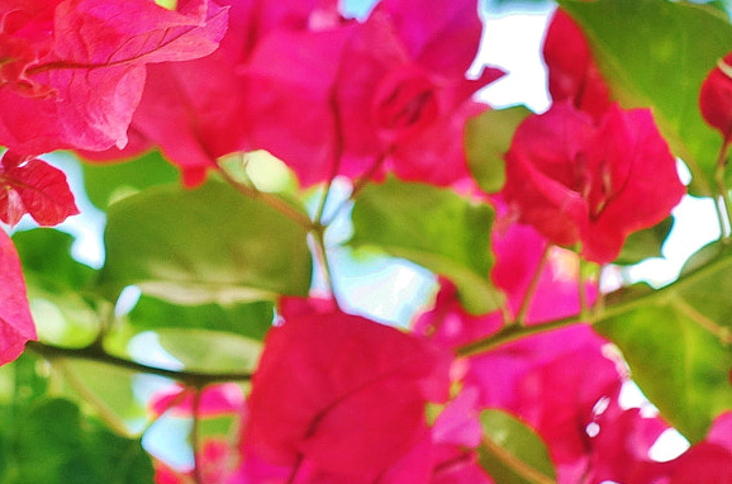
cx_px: 176
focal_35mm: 180
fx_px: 3650
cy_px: 21
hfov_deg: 11.4
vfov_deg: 7.6
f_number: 4
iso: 100
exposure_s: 1/200
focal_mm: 23.9
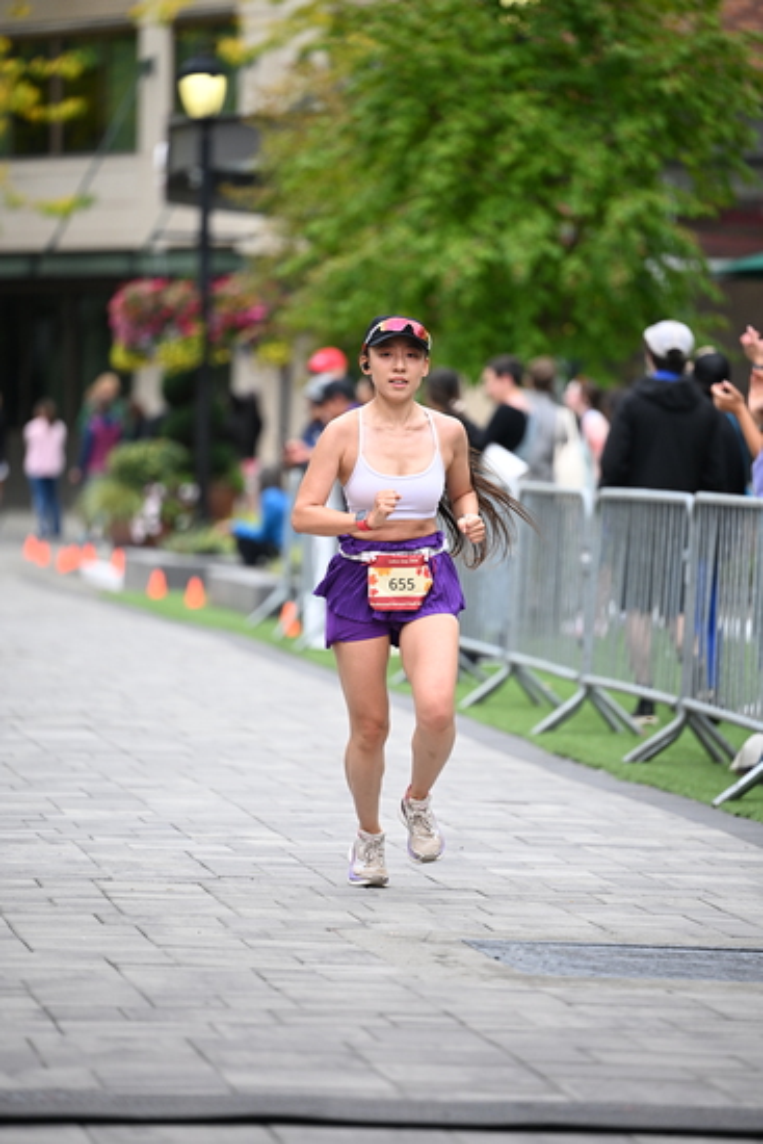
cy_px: 572
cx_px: 382
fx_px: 5718
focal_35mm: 180
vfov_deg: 11.4
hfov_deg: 7.6
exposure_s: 1/2000
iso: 800
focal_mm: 180
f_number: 2.8
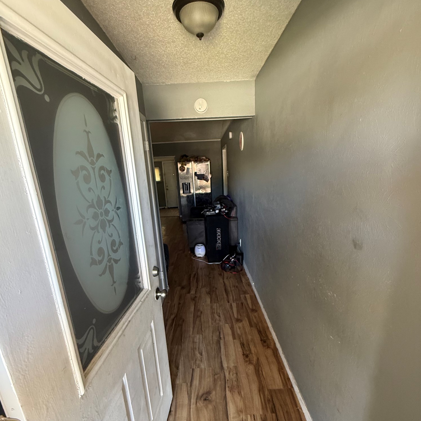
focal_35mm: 17
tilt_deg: -16.6
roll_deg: +2.2
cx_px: 207
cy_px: 235
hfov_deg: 84.0
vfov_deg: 83.6
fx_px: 234
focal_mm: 2.22
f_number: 2.2
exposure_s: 1/60
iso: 400
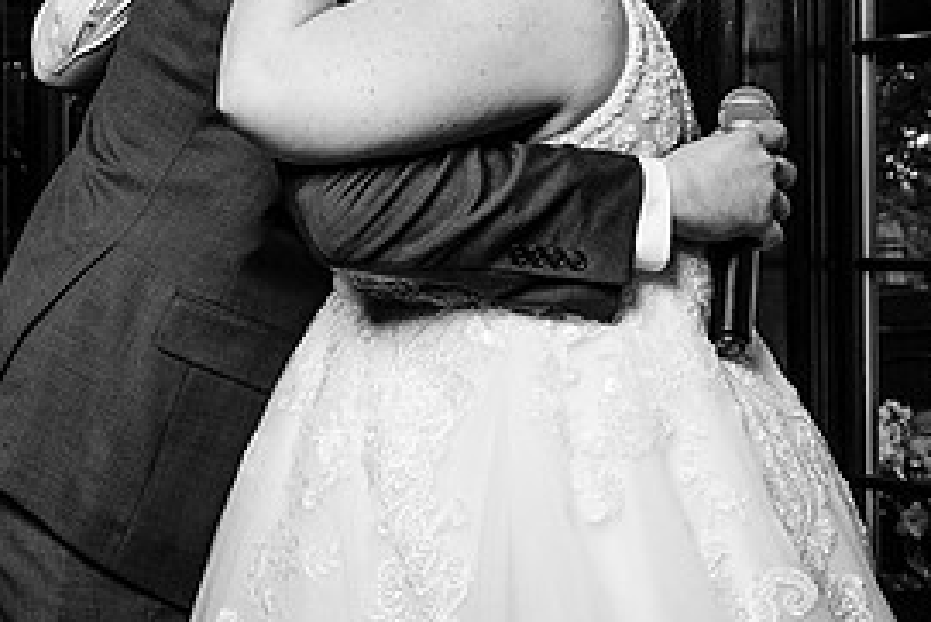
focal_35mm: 82
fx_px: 2122
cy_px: 175
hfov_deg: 24.6
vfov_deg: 16.6
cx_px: 314
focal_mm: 34
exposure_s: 1/200
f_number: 5.6
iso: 2000
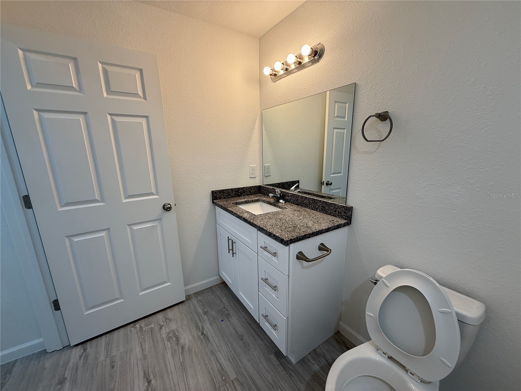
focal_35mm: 14
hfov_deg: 102.1
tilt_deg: -11.5
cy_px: 196
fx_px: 211
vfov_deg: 85.7
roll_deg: +1.9
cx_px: 260
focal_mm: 2.22
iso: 80
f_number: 2.2
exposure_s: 1/120
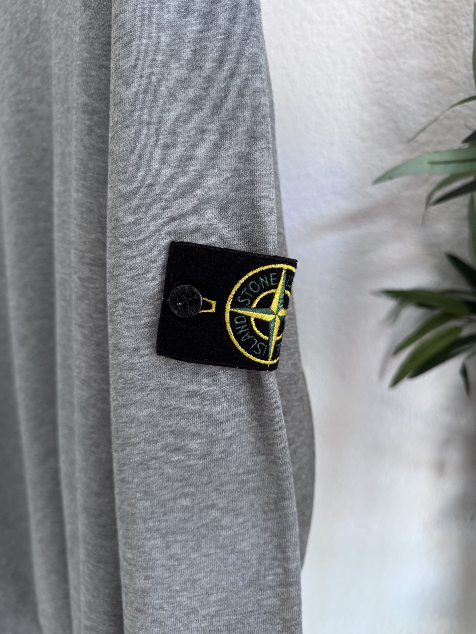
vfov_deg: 71.6
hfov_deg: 56.8
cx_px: 238
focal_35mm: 24
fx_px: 440
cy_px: 317
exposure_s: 1/90
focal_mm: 6.76
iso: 200
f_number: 1.78
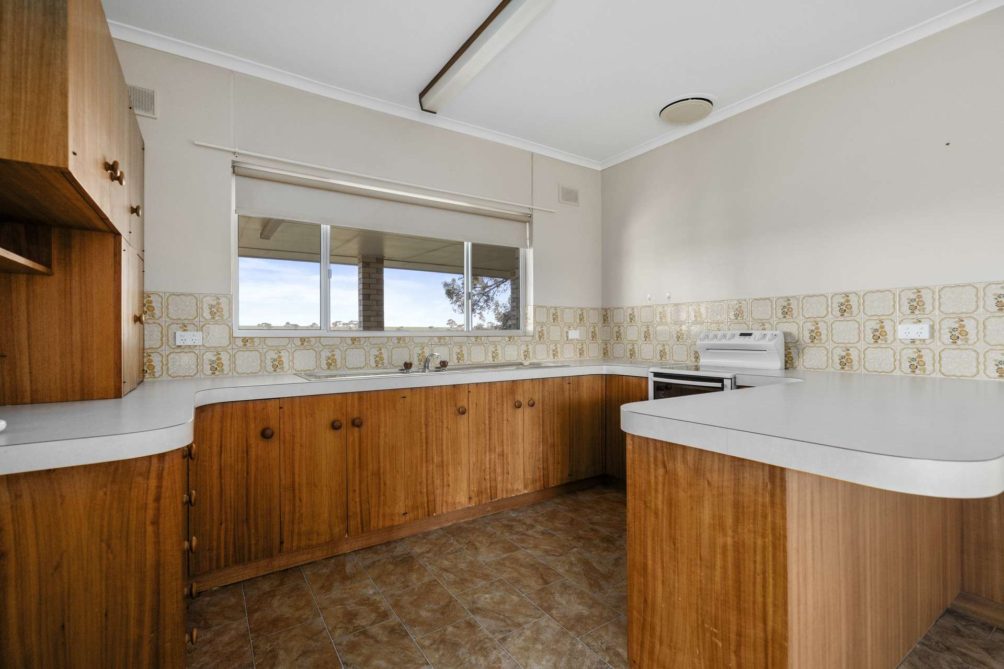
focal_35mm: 16
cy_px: 334
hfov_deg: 96.7
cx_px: 502
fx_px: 446
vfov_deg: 73.7
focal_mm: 16
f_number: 5.6
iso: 400
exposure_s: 1/60
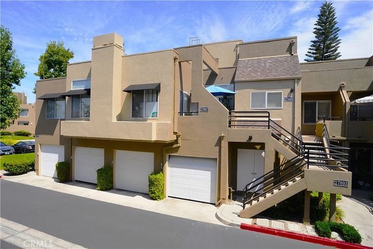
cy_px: 124
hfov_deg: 90.0
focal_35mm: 18
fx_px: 187
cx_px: 186
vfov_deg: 67.4
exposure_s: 1/5000
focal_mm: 18
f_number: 8
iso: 3200
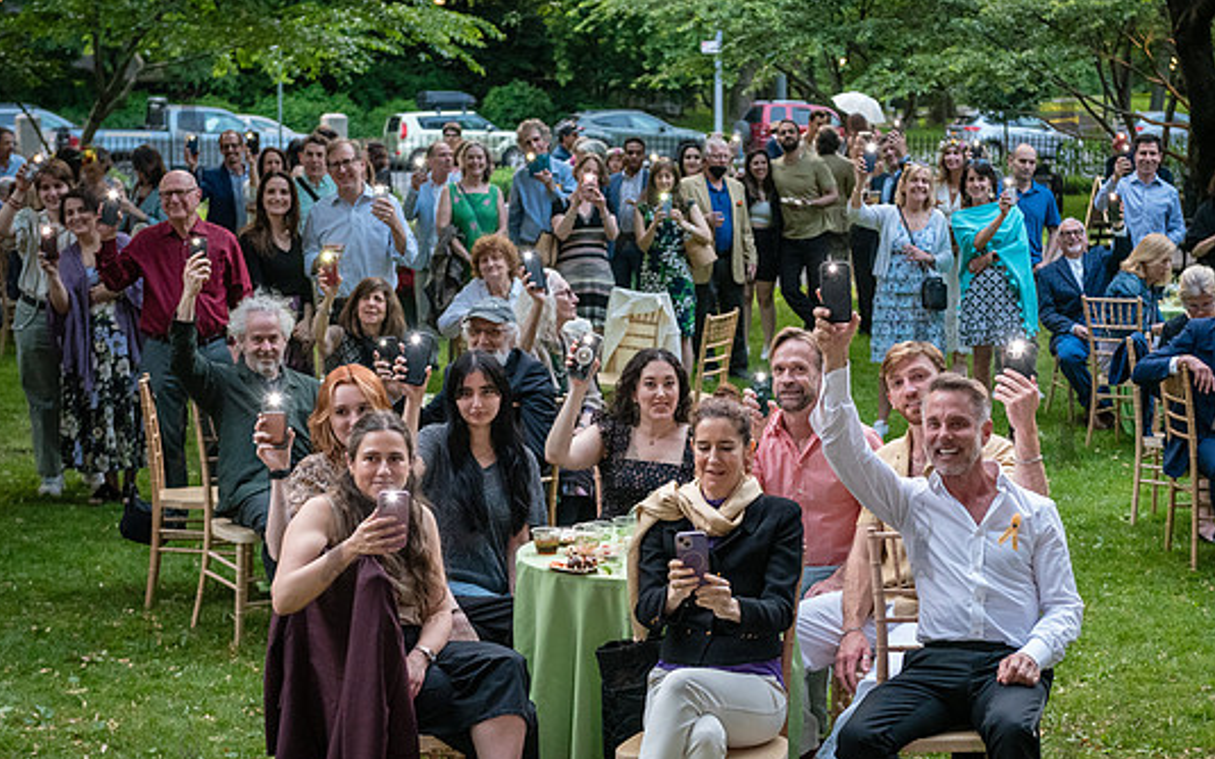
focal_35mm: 74
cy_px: 363
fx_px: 2450
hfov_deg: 27.8
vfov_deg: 17.6
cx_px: 679
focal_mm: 58
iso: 4000
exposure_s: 1/400
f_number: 3.5
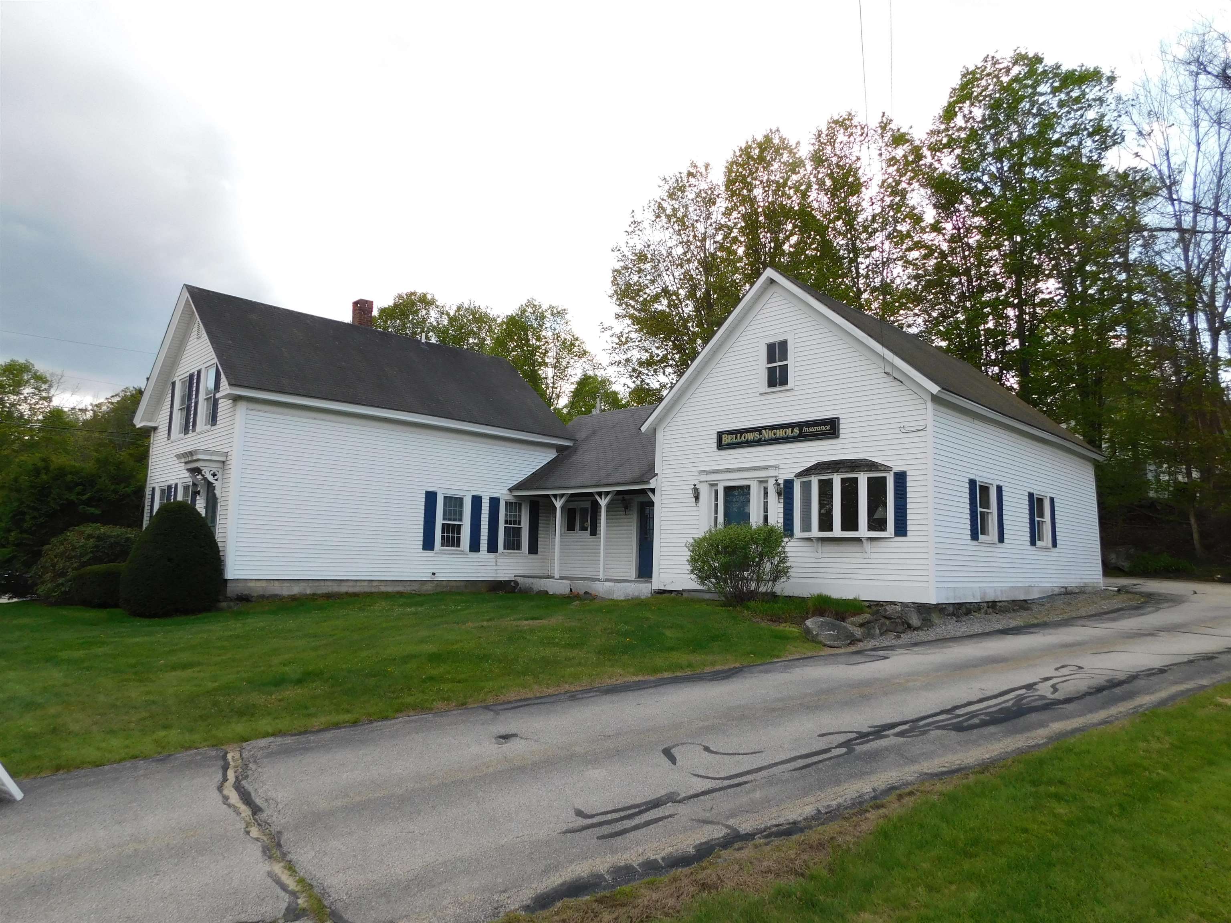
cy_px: 462
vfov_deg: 58.9
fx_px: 818
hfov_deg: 73.9
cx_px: 616
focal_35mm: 23
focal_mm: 4
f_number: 3
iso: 125
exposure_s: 1/800
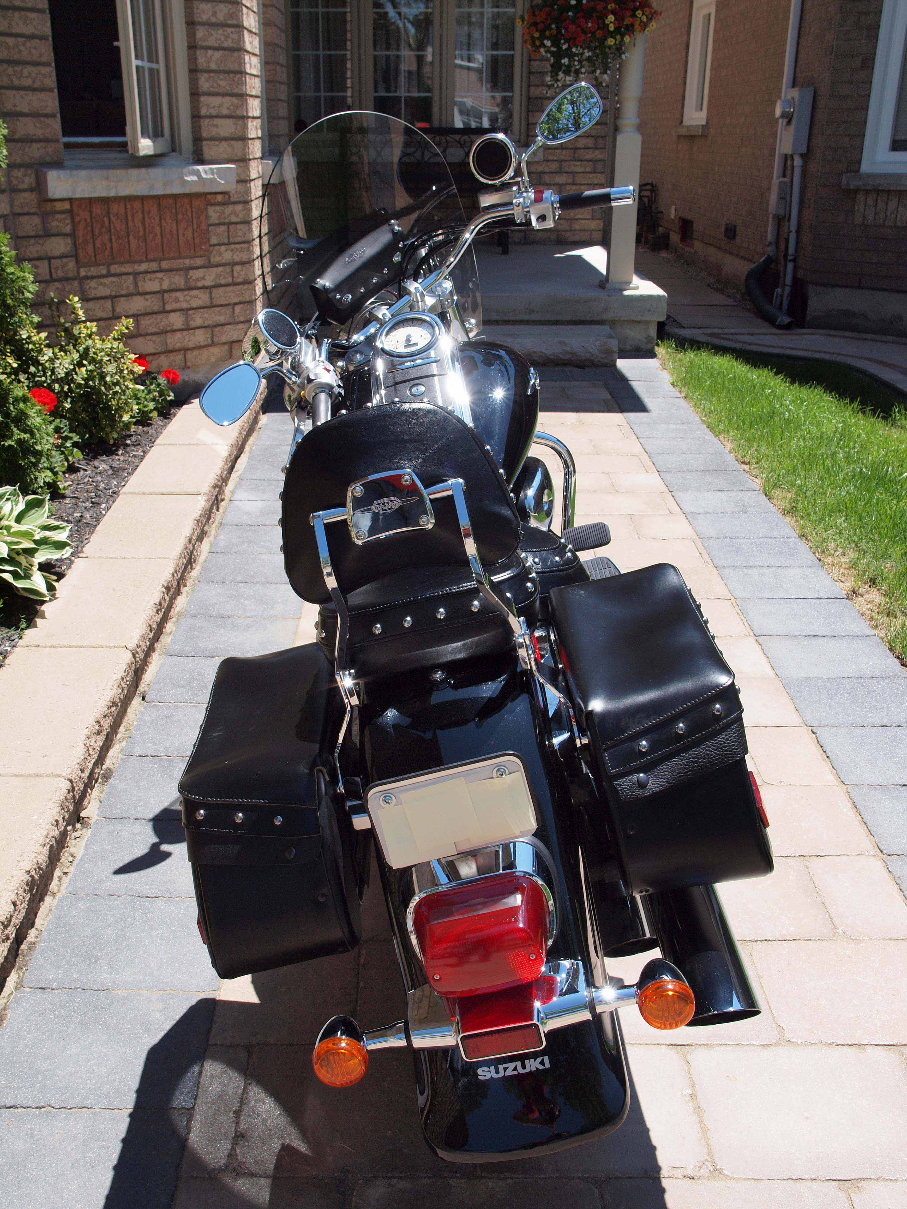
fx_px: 1188
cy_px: 604
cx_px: 454
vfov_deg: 54.0
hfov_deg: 41.8
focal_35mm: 34
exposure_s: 1/400
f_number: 7.1
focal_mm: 17
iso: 200
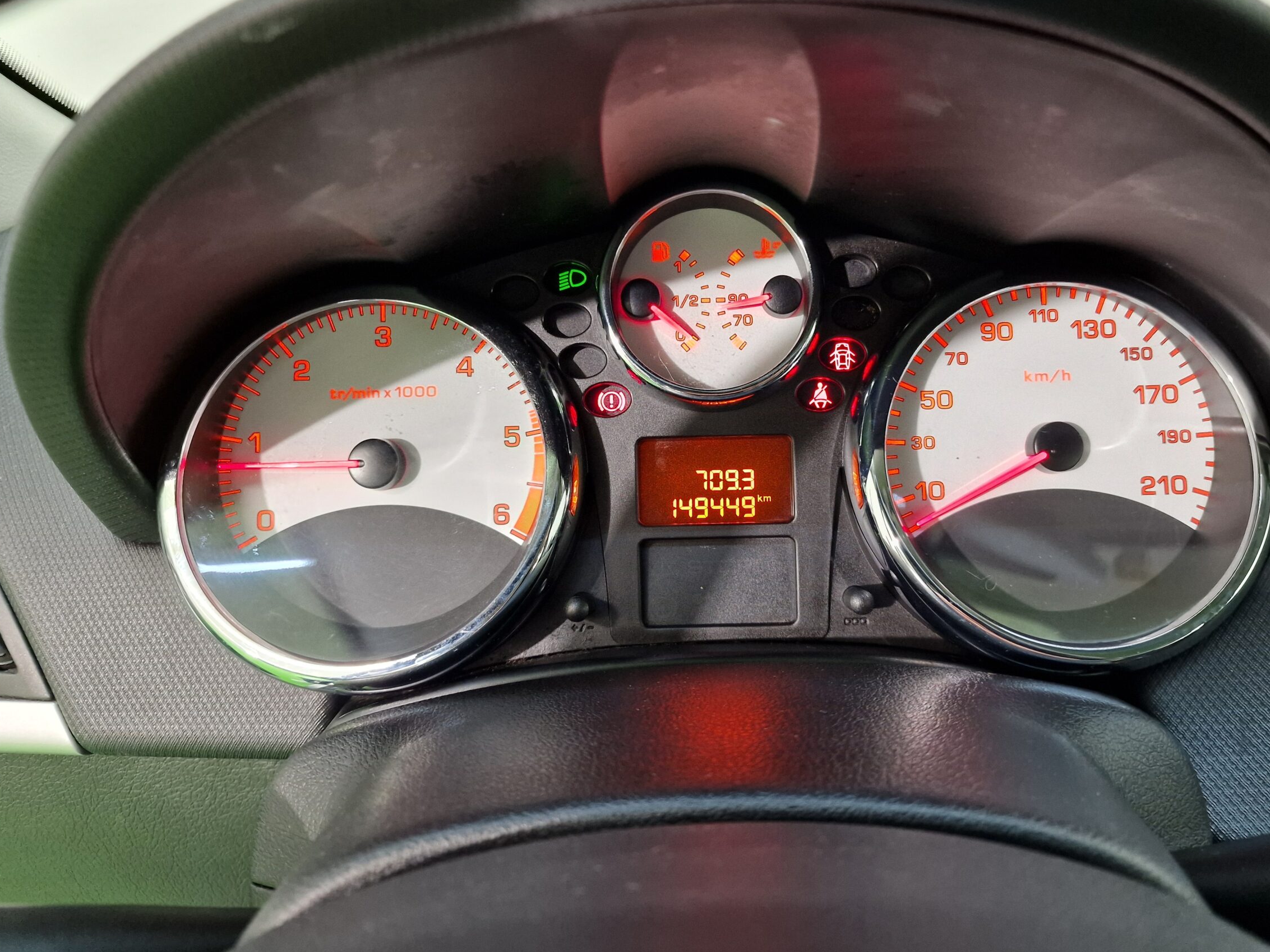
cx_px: 701
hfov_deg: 67.1
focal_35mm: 26
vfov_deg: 53.0
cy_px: 433
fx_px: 954
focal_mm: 6.4
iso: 320
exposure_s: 1/33
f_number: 1.8
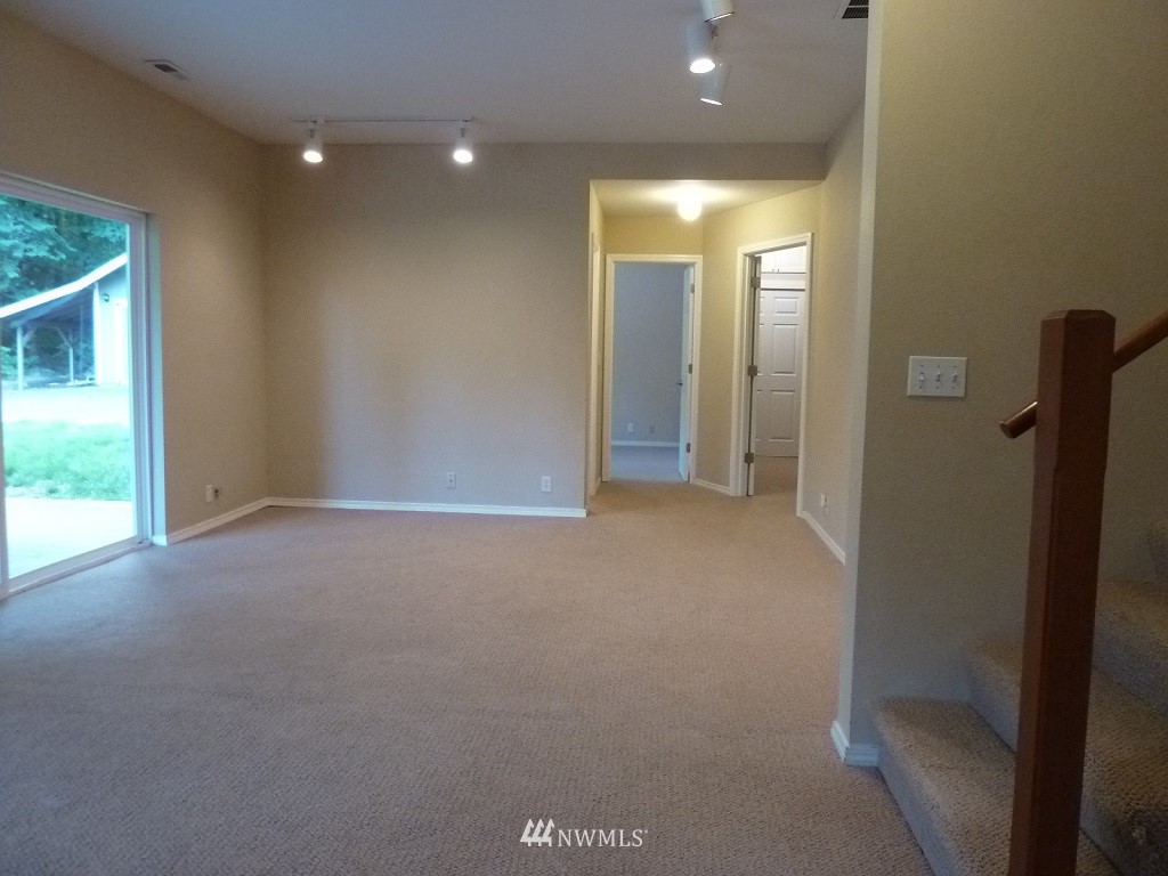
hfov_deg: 69.4
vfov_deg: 54.9
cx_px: 584
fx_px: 844
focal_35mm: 25
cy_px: 438
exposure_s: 1/20
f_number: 3.3
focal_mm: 4.1
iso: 400
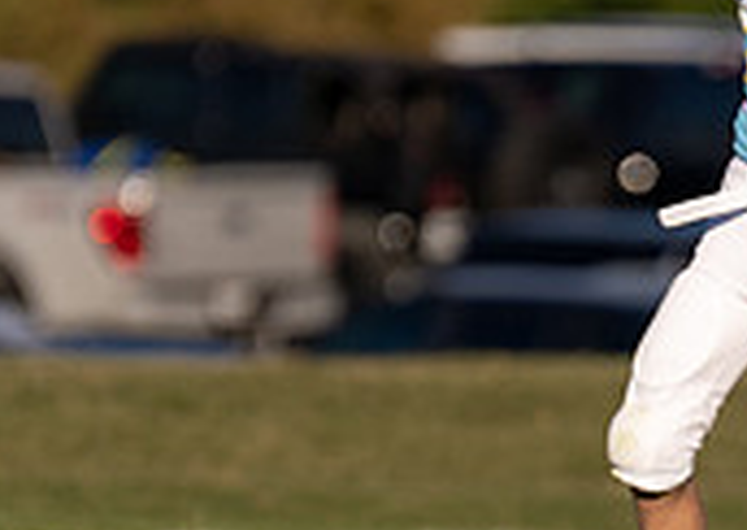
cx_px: 790
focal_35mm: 1334
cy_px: 611
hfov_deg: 1.5
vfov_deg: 1.1
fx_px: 28235
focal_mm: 200
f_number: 2.8
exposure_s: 1/2500
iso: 100
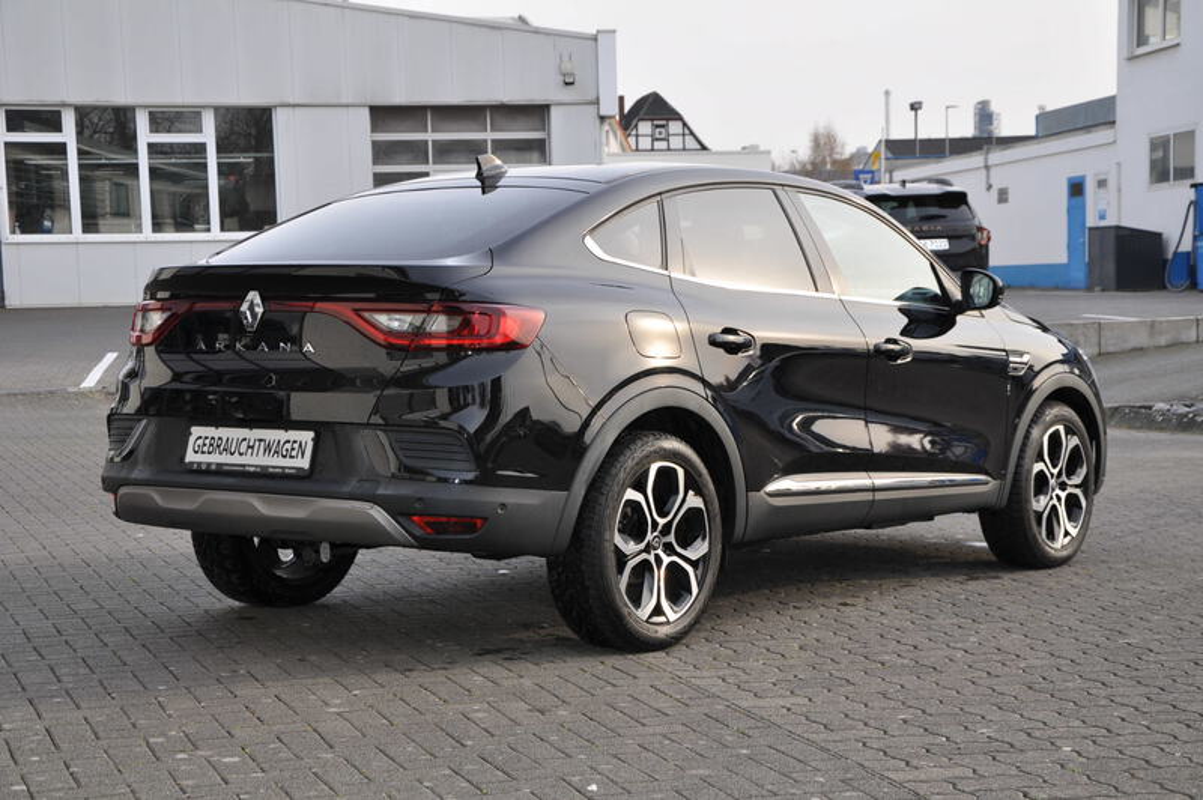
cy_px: 400
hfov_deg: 31.9
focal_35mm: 63
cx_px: 602
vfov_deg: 21.5
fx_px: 2103
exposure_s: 1/200
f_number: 6.3
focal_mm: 42
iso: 200
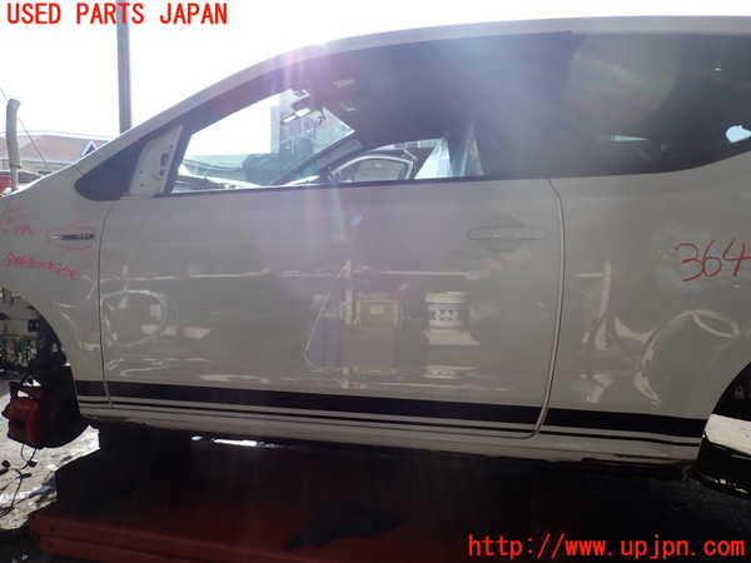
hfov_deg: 69.4
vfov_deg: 54.9
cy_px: 282
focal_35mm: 25
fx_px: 542
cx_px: 376
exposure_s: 1/640
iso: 100
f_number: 2.8
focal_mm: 4.5
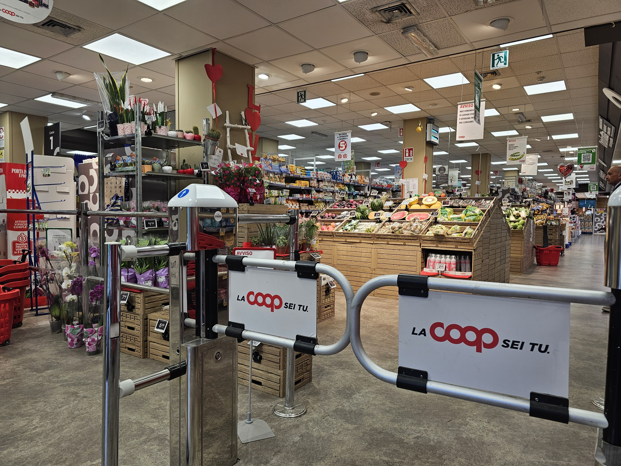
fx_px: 413
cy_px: 233
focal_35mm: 23
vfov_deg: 58.9
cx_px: 310
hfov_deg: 73.9
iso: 40
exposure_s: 1/100
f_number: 1.7
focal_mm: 6.3
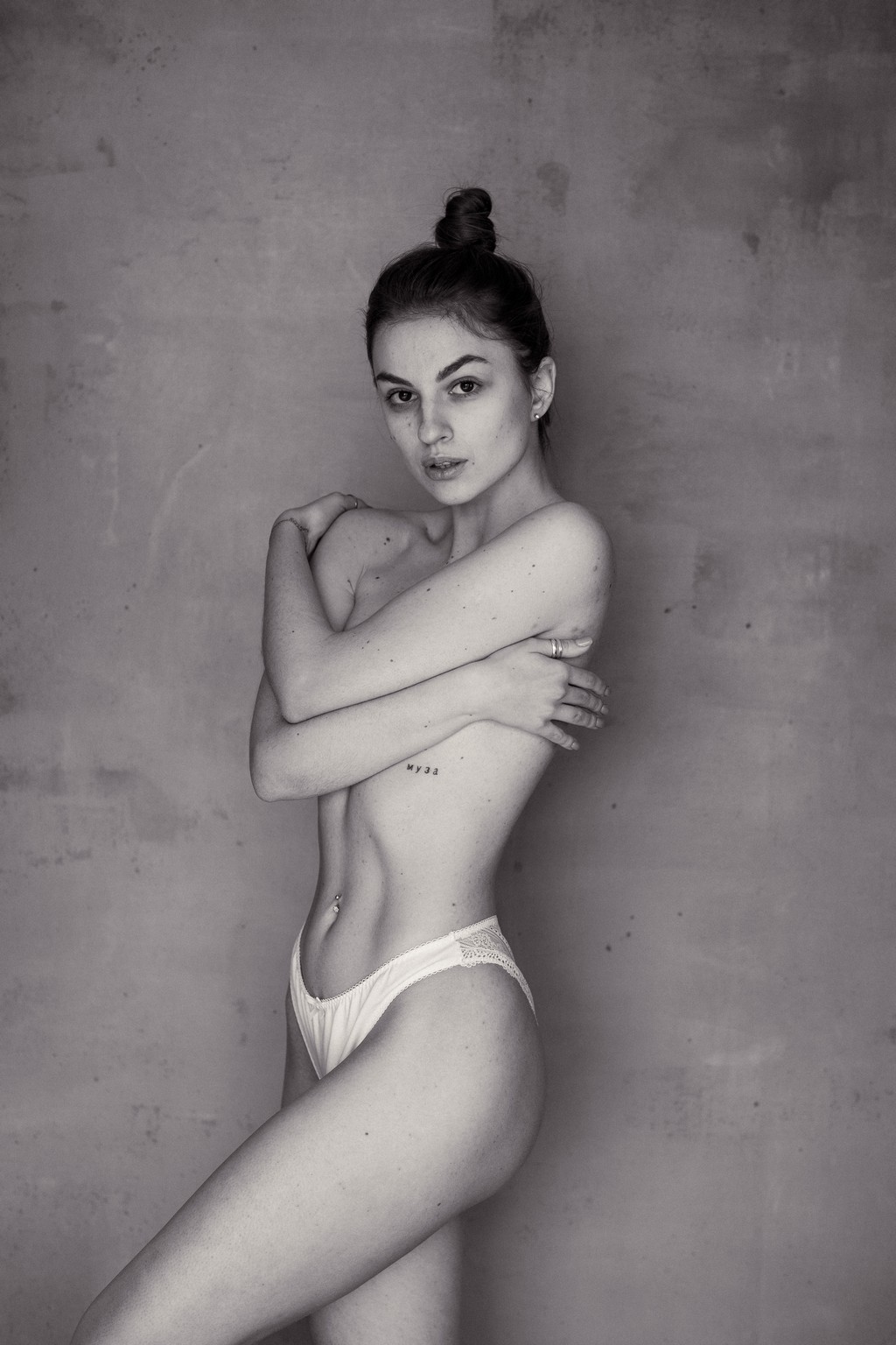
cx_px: 448
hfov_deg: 16.3
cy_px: 672
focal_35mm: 84
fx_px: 3136
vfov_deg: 24.2
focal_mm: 56
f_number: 2.2
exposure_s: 1/400
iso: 200
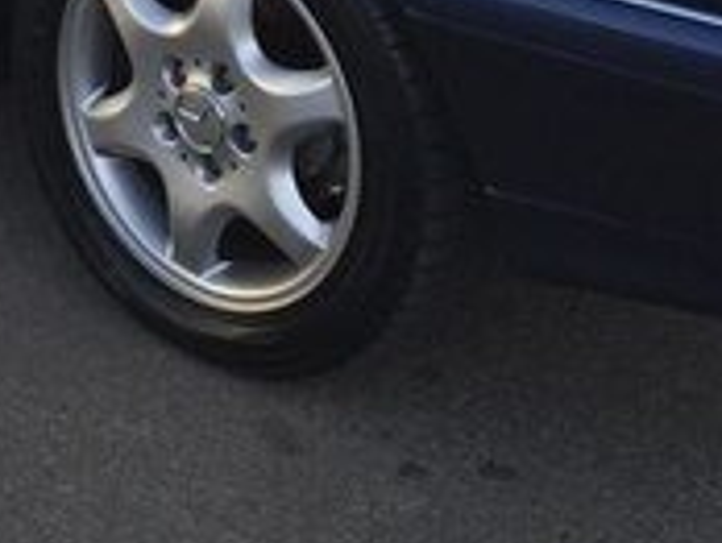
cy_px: -222
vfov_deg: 12.9
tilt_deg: -20.2
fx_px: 2297
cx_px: 108
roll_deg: -0.8
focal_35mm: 110
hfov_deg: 17.7
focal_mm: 4.15
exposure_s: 1/547
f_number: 2.2
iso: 32
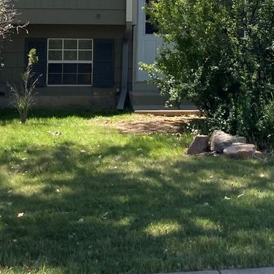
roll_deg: -0.9
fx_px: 824
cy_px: 19
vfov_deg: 18.5
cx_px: 205
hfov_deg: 18.8
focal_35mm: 92
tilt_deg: +6.2
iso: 20
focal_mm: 3.99
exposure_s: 1/813
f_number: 1.8
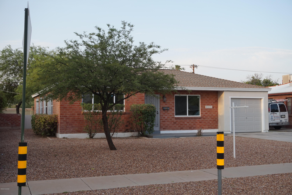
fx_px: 353
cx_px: 146
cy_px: 98
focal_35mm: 44
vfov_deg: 30.8
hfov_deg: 45.0
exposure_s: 1/80
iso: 100
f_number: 6.3
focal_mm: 29
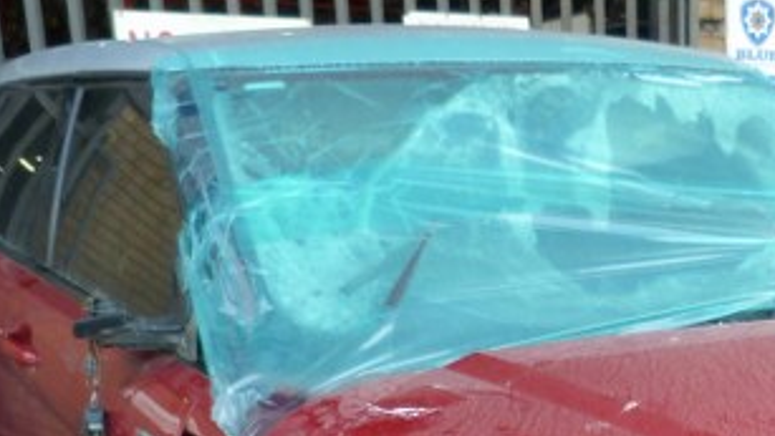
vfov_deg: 15.4
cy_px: 693
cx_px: 661
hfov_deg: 28.8
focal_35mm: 71
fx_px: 1460
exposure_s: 1/60
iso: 125
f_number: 2.8
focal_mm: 4.5
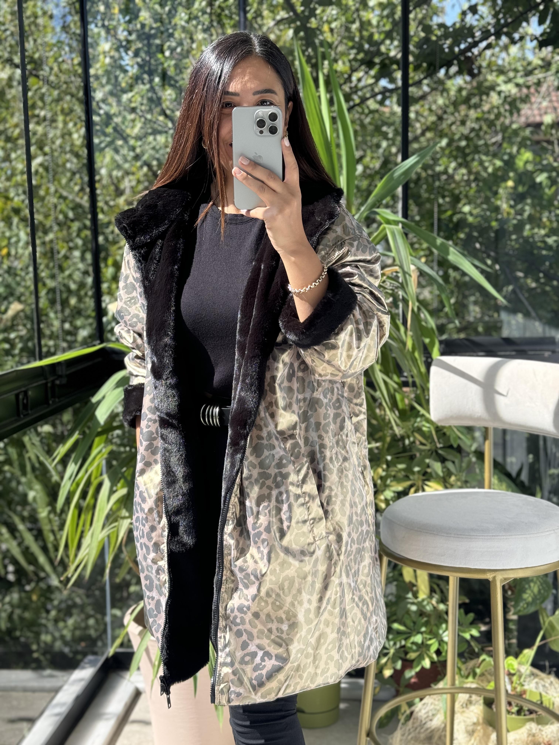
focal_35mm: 48
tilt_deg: -19.7
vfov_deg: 39.7
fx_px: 1034
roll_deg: +0.1
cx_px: 280
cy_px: 372
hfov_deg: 30.3
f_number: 1.78
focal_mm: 6.76
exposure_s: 1/360
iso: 64
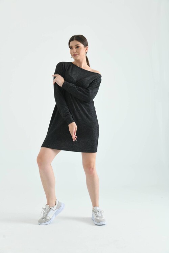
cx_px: 84
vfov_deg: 42.7
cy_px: 126
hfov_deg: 29.2
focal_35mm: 46
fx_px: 324
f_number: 6.3
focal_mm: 46
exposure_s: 1/125
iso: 100
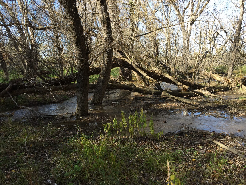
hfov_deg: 61.7
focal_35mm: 29
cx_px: 123
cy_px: 92
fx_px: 206
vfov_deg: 48.2
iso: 32
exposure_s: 1/295
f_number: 2.2
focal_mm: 4.15
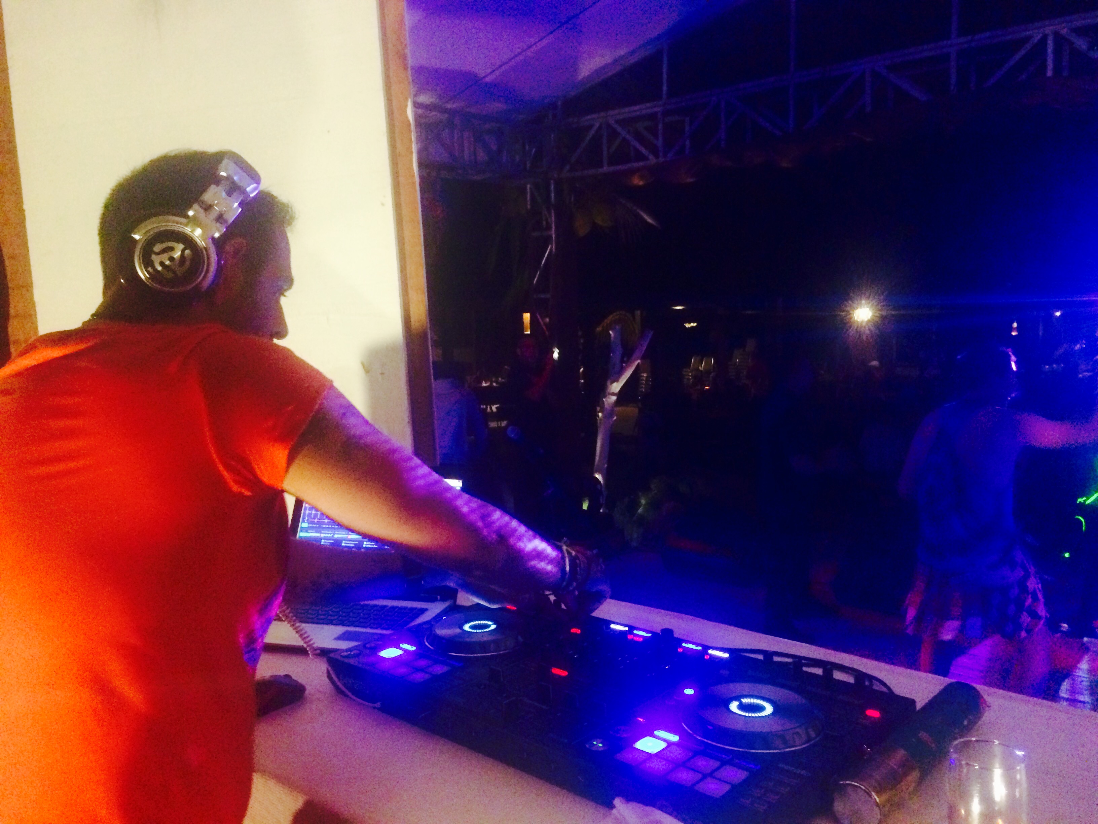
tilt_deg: -7.4
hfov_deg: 61.7
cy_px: 412
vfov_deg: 48.2
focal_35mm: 29
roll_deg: +2.5
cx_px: 549
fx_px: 920
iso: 400
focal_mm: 4.15
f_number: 2.2
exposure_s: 1/15
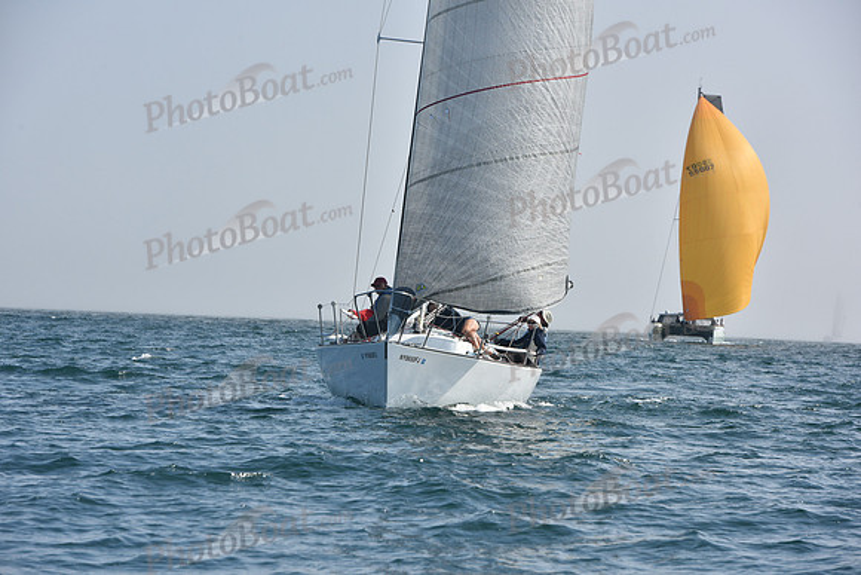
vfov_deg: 7.9
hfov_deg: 11.7
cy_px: 288
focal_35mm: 175
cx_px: 430
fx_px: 4186
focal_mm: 175
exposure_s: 1/1000
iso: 320
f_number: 10
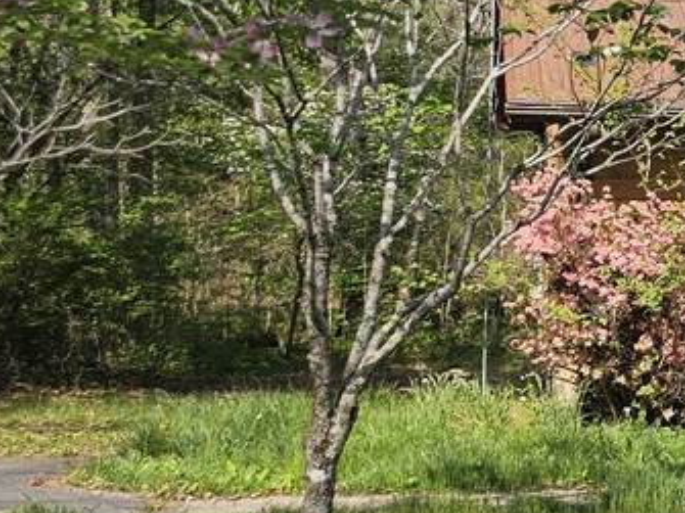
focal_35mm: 88
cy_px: 276
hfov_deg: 18.4
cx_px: 1163
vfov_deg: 16.8
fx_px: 1741
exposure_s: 1/523
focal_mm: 6.3
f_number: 1.7
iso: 10
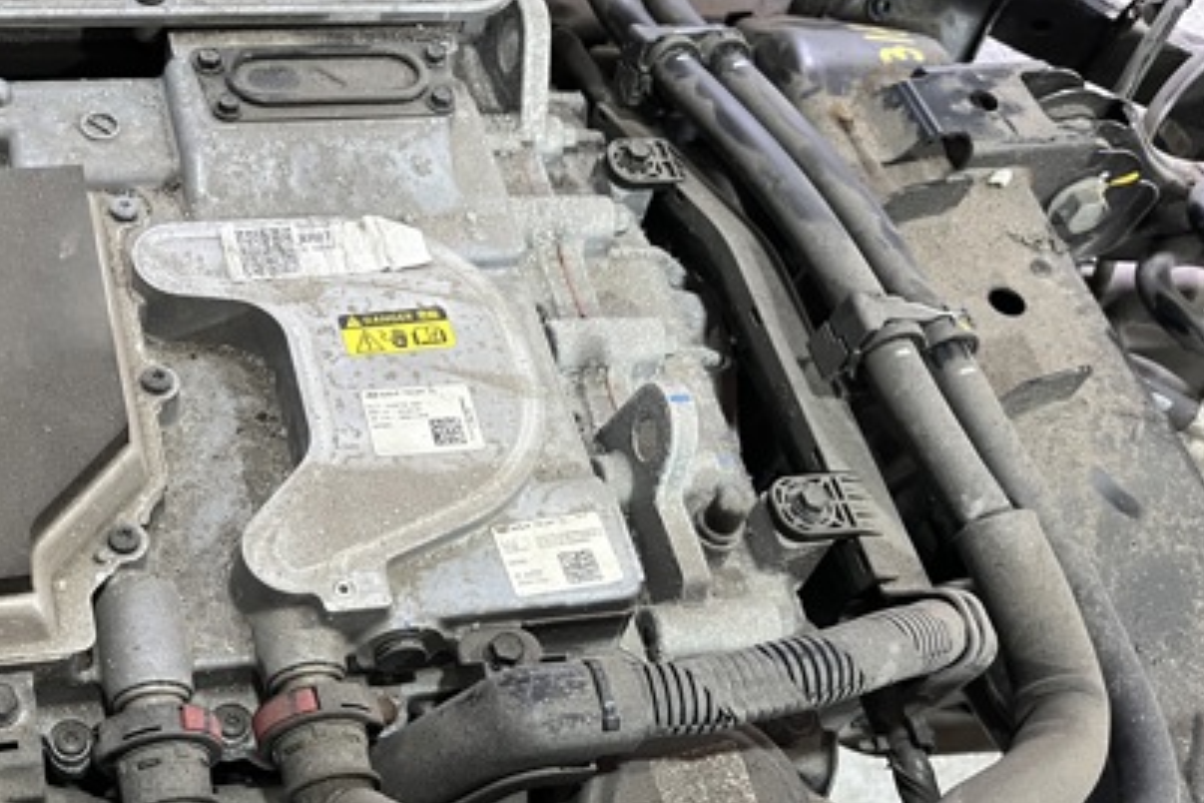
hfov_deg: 43.6
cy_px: 664
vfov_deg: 30.3
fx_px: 1438
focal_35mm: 43
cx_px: 270
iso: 500
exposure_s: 1/50
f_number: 1.6
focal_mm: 5.1
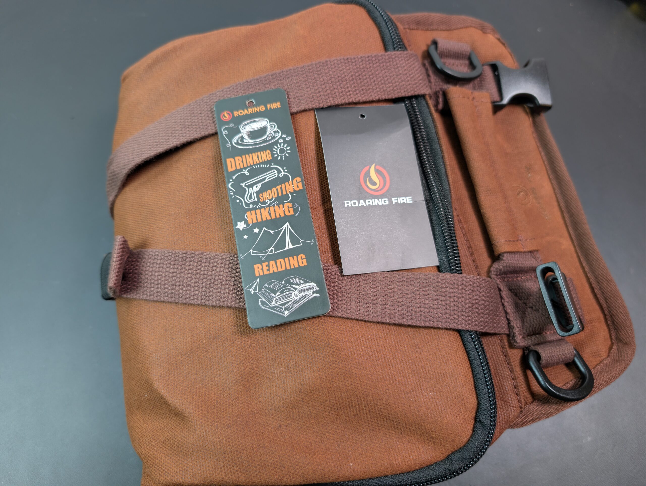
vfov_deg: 56.9
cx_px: 323
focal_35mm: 24
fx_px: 449
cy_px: 243
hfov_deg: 71.5
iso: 72
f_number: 1.68
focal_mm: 6.9
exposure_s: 1/51.5
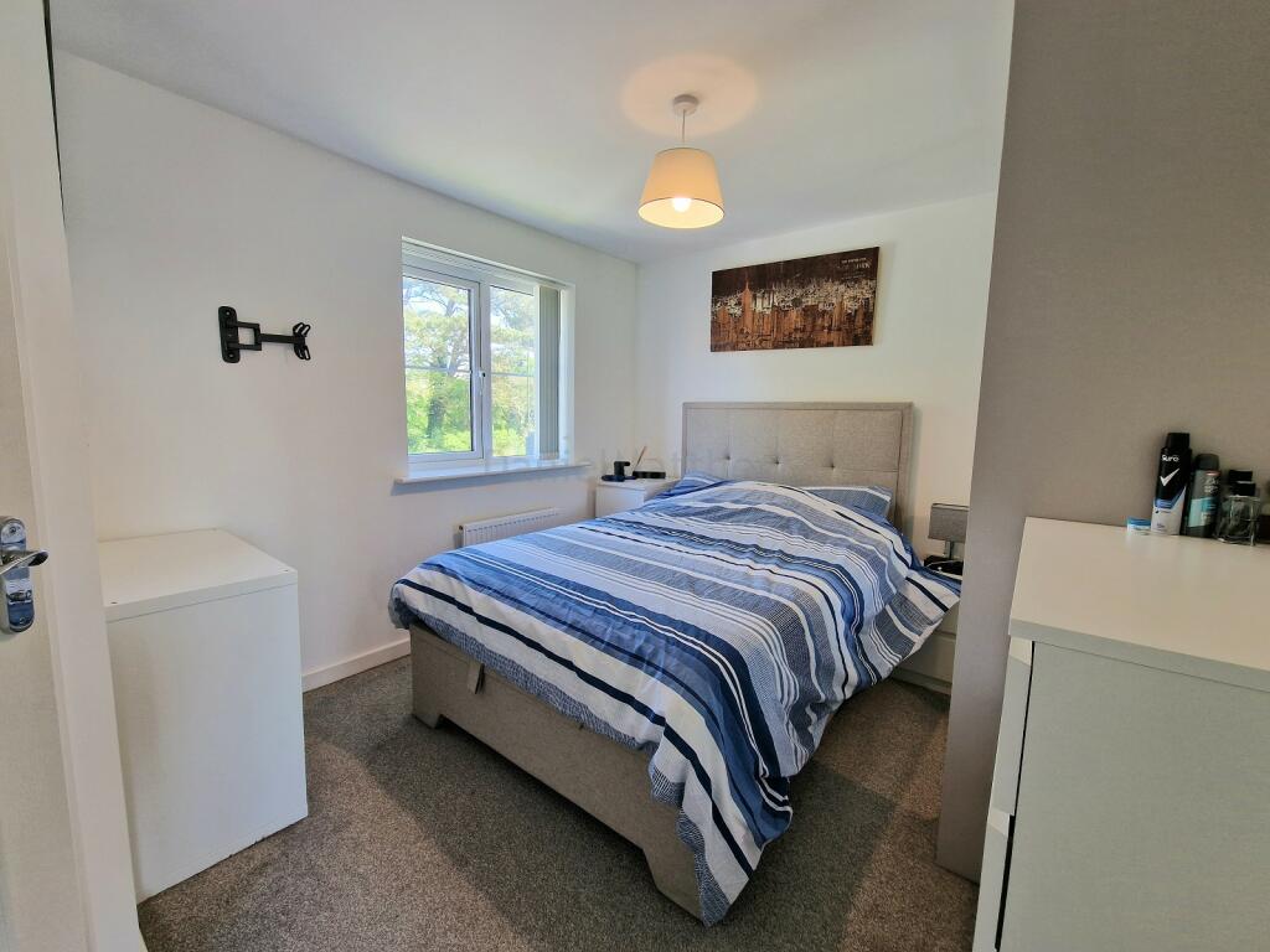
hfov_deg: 106.2
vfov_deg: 89.9
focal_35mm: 13
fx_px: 477
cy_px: 476
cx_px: 635
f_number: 2.2
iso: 64
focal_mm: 2.2
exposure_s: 1/50
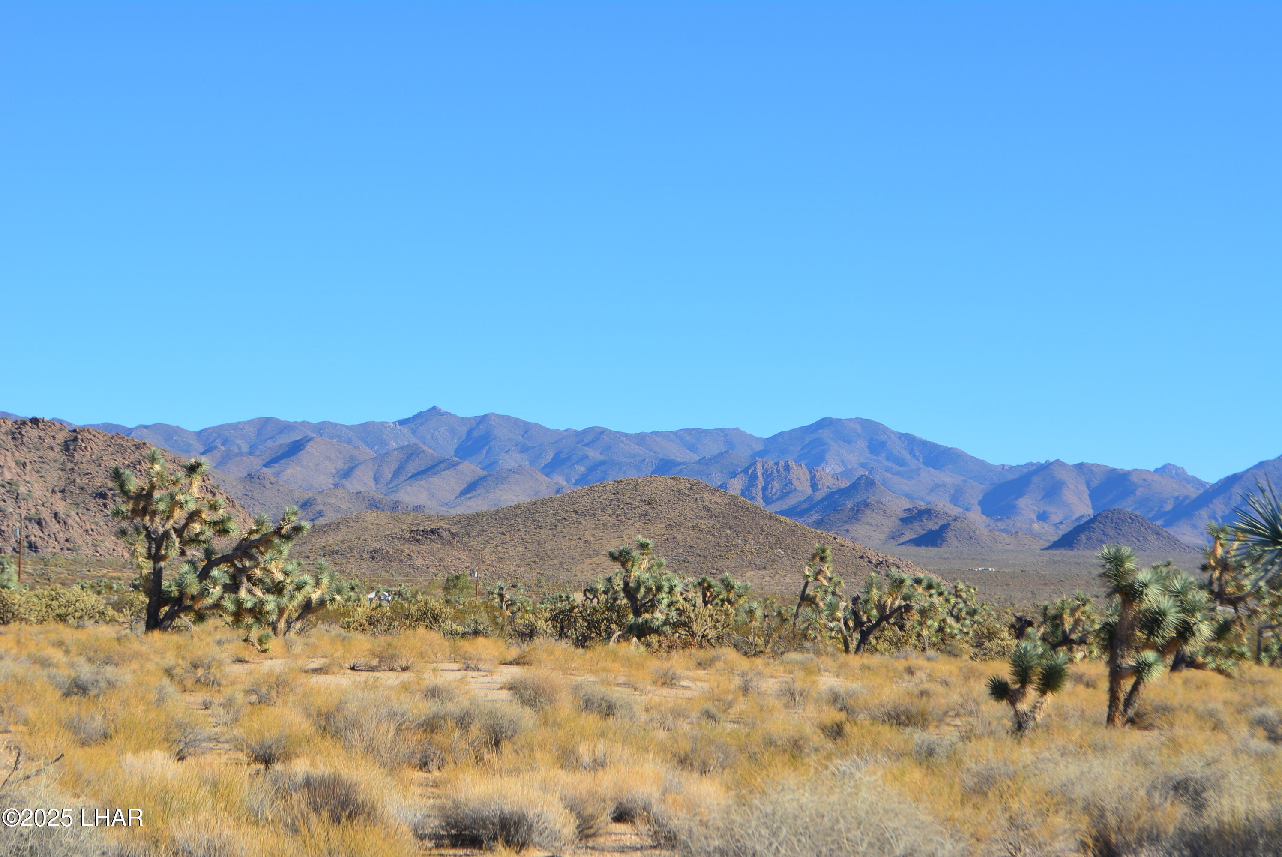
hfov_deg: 24.6
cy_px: 428
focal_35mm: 82
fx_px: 2940
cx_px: 641
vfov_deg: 16.6
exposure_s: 1/320
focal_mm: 55
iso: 200
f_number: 10
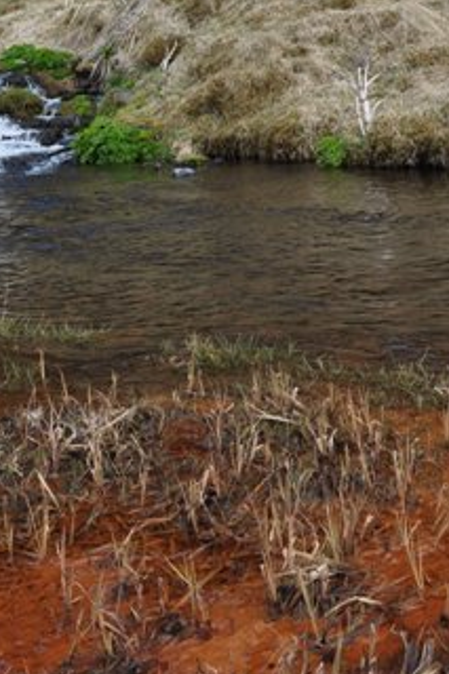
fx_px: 1011
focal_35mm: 54
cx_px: 71
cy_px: 13
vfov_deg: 33.9
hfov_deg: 24.5
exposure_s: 1/250
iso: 400
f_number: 10
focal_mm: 18
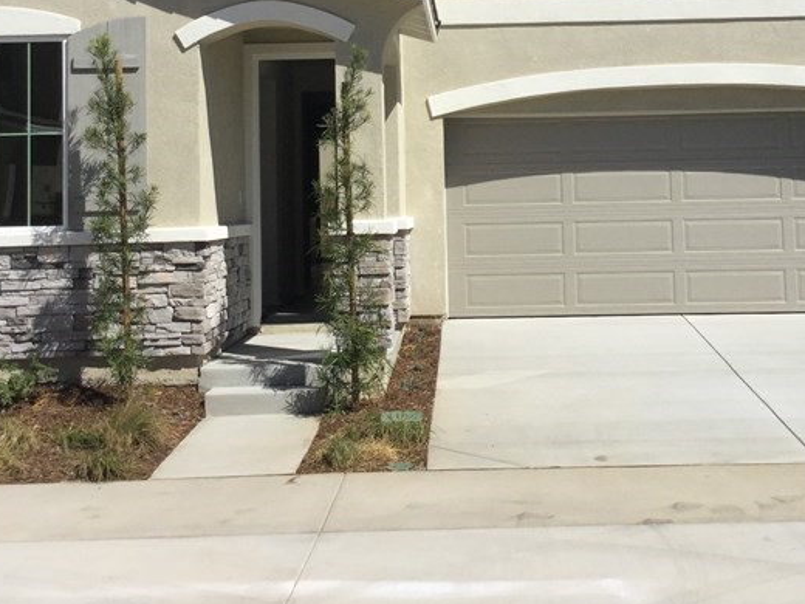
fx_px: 1419
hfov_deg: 31.7
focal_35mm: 61
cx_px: 449
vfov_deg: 23.5
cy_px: 91
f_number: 2.4
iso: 25
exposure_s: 1/2398
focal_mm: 3.3
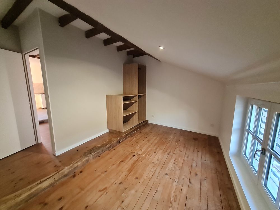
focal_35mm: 13
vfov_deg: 89.9
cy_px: 105
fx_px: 105
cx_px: 140
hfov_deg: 106.2
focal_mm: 1.74
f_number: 2.2
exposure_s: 1/33
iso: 640
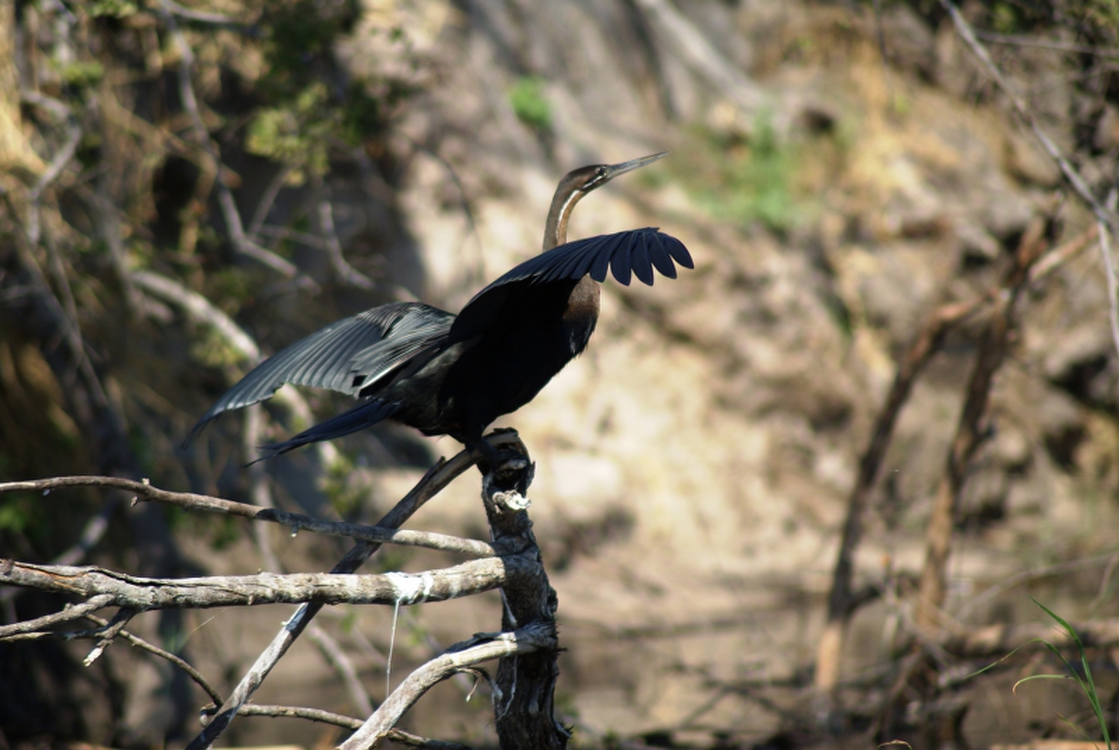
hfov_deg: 5.5
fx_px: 11673
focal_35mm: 375
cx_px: 560
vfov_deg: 3.7
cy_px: 375
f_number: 5
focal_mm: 250
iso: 100
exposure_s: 1/500
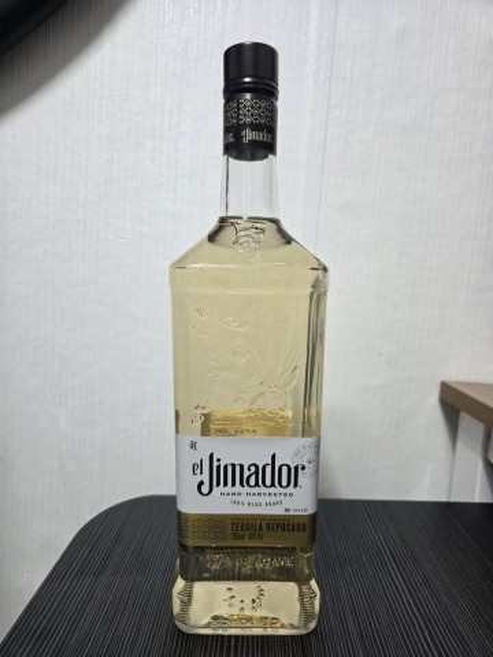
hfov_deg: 58.9
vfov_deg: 73.9
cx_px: 246
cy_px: 328
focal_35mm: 23
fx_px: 437
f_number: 1.8
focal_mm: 5.4
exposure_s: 1/120
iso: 200
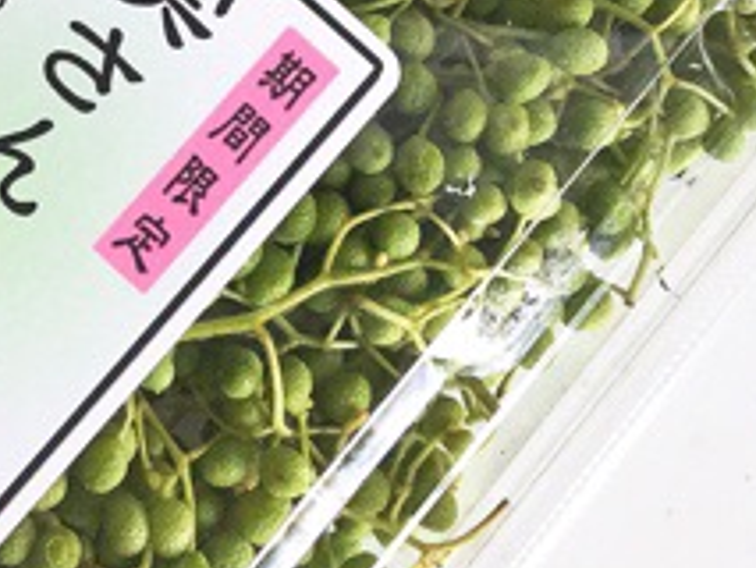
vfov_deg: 15.8
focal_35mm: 93
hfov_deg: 20.2
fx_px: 2032
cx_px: -50
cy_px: 153
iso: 40
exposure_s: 1/30
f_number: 2.4
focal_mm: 3.3
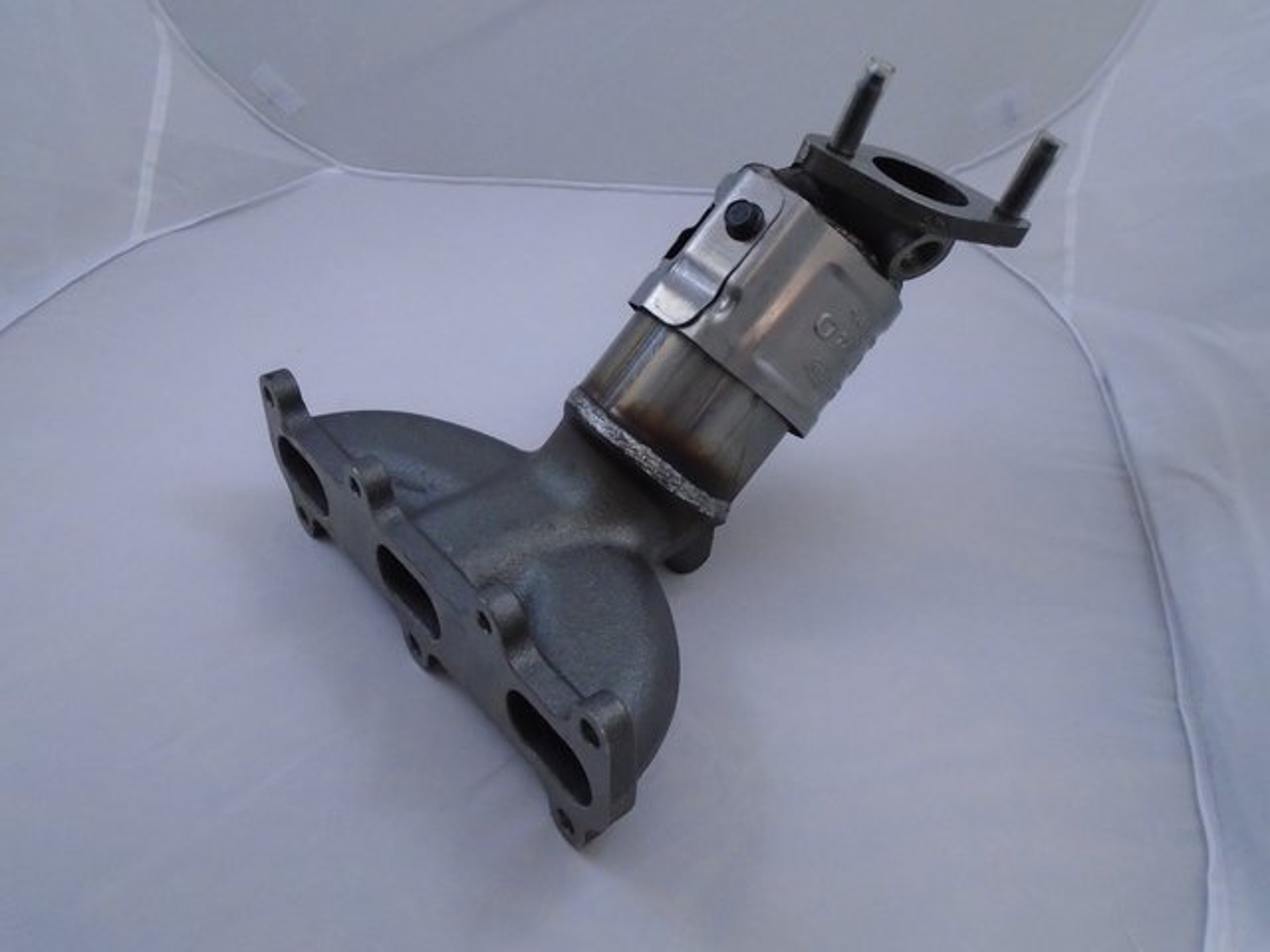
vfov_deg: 53.1
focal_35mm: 26
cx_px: 635
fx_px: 954
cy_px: 476
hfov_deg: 67.3
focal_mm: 4.6
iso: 400
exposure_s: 1/125
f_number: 3.2
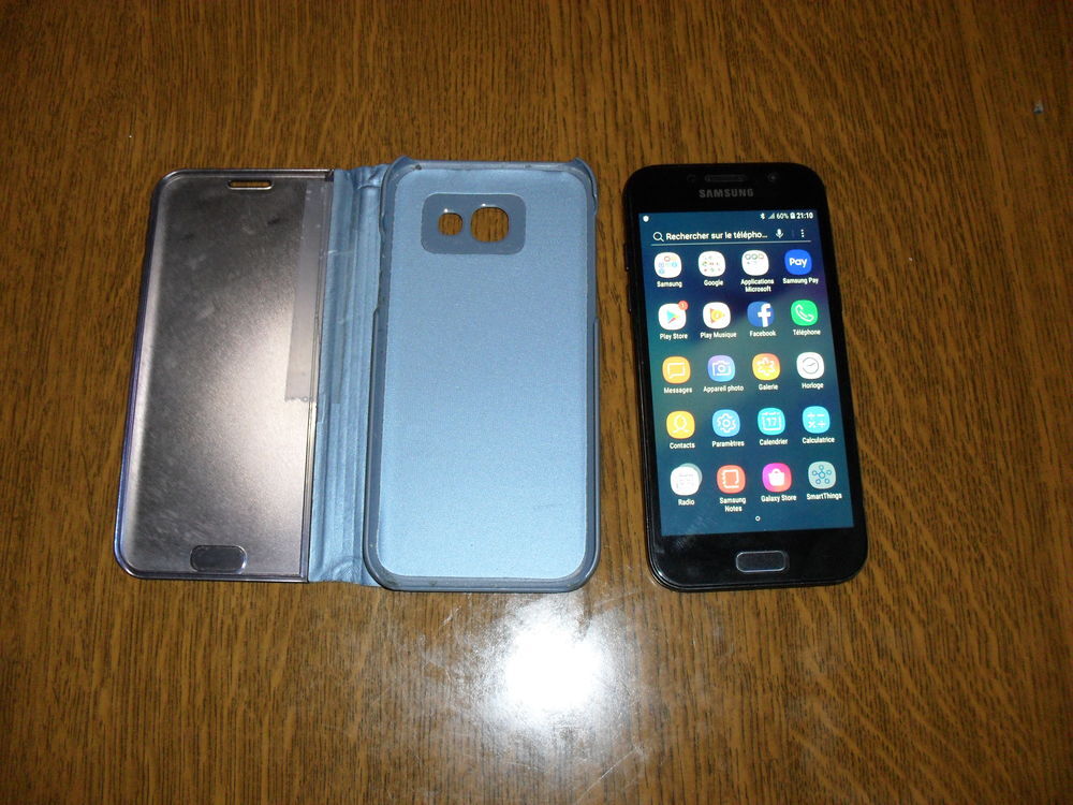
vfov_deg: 40.7
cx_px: 536
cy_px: 402
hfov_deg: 52.6
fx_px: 1085
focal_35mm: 35
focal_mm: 6.3
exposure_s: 1/45
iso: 200
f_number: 3.2
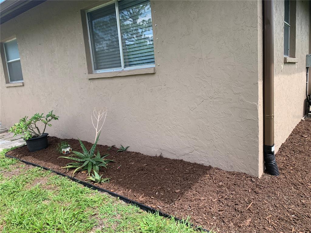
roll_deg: +3.5
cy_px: 116
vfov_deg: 53.1
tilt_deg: -9.5
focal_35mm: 26
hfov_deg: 67.3
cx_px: 156
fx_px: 234
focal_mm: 4.25
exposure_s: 1/743
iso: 25
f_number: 1.8
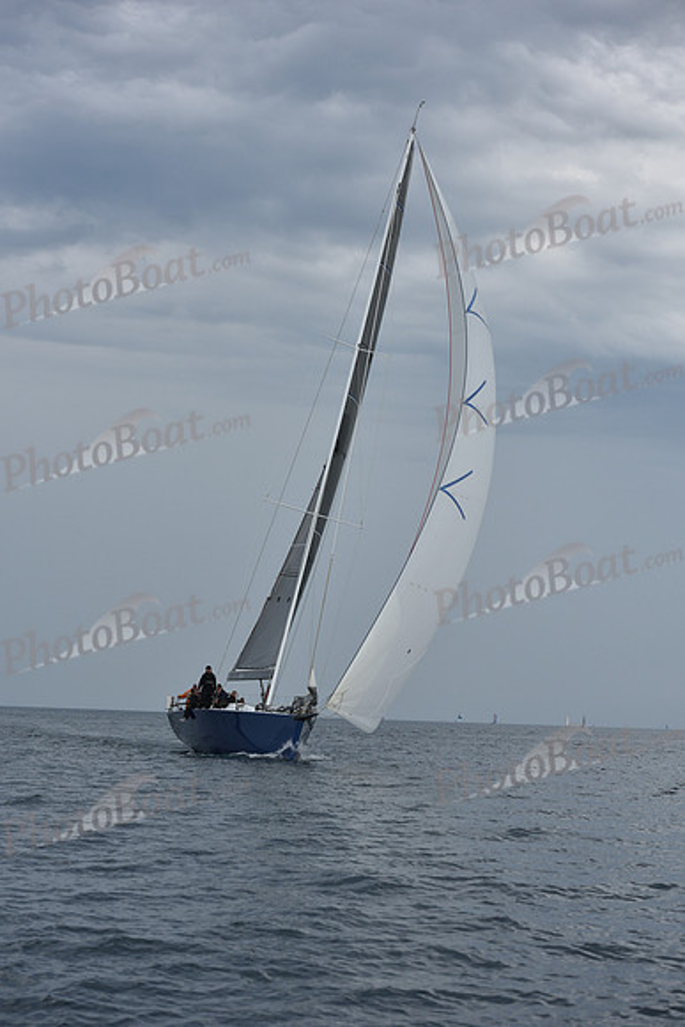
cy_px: 514
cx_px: 342
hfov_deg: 19.5
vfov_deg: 28.8
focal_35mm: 70
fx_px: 1997
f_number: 5.6
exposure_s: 1/800
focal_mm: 70
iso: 250
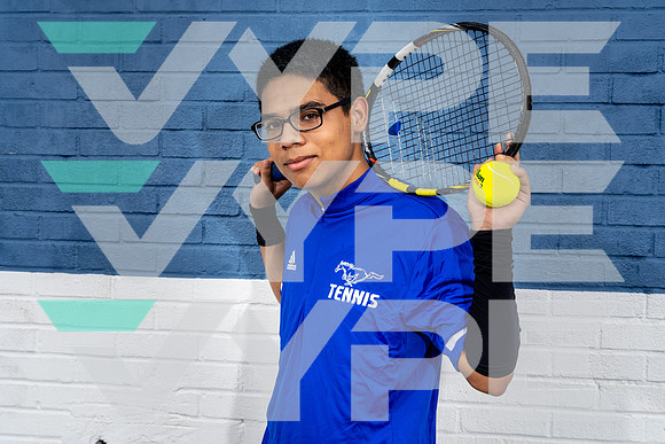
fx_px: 813
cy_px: 222
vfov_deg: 30.5
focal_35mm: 44
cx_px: 332
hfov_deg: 44.5
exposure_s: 1/125
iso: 100
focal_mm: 44
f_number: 8
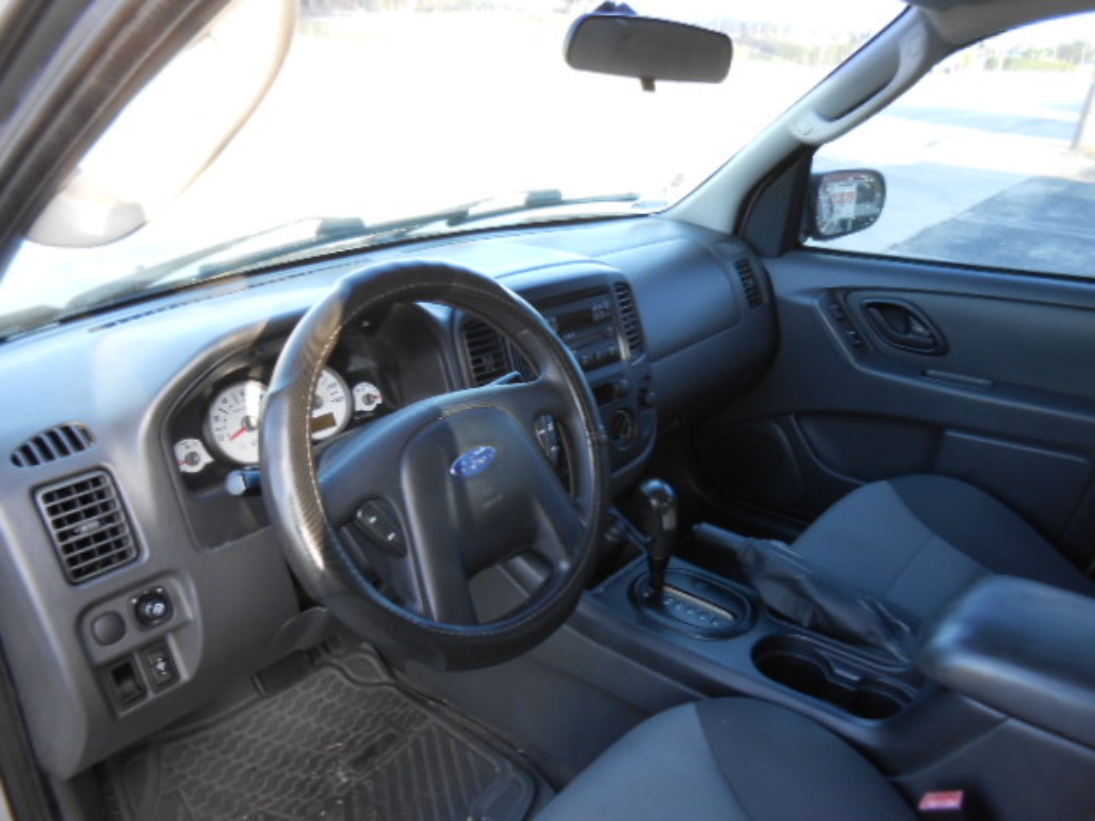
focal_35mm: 26
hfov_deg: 67.3
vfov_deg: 53.1
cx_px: 548
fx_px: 822
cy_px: 410
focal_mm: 4.6
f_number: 3.5
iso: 80
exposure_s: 1/30
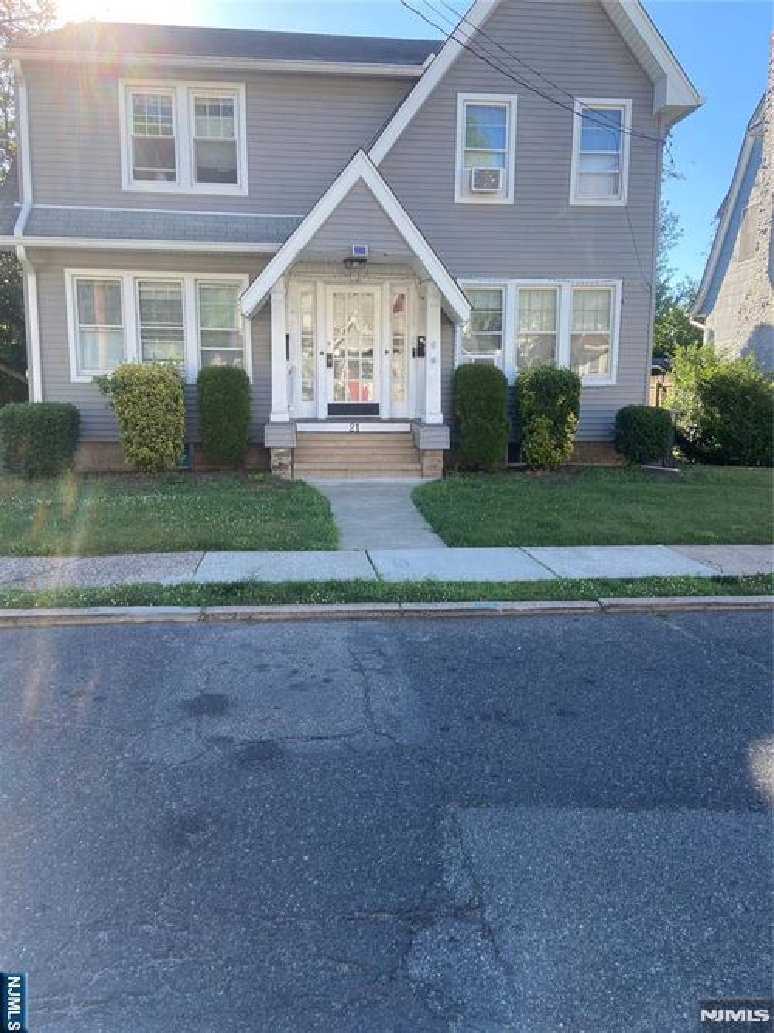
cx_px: 387
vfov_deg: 67.3
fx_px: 775
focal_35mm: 26
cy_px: 516
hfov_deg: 53.0
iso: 32
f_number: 1.8
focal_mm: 4.25
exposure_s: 1/380
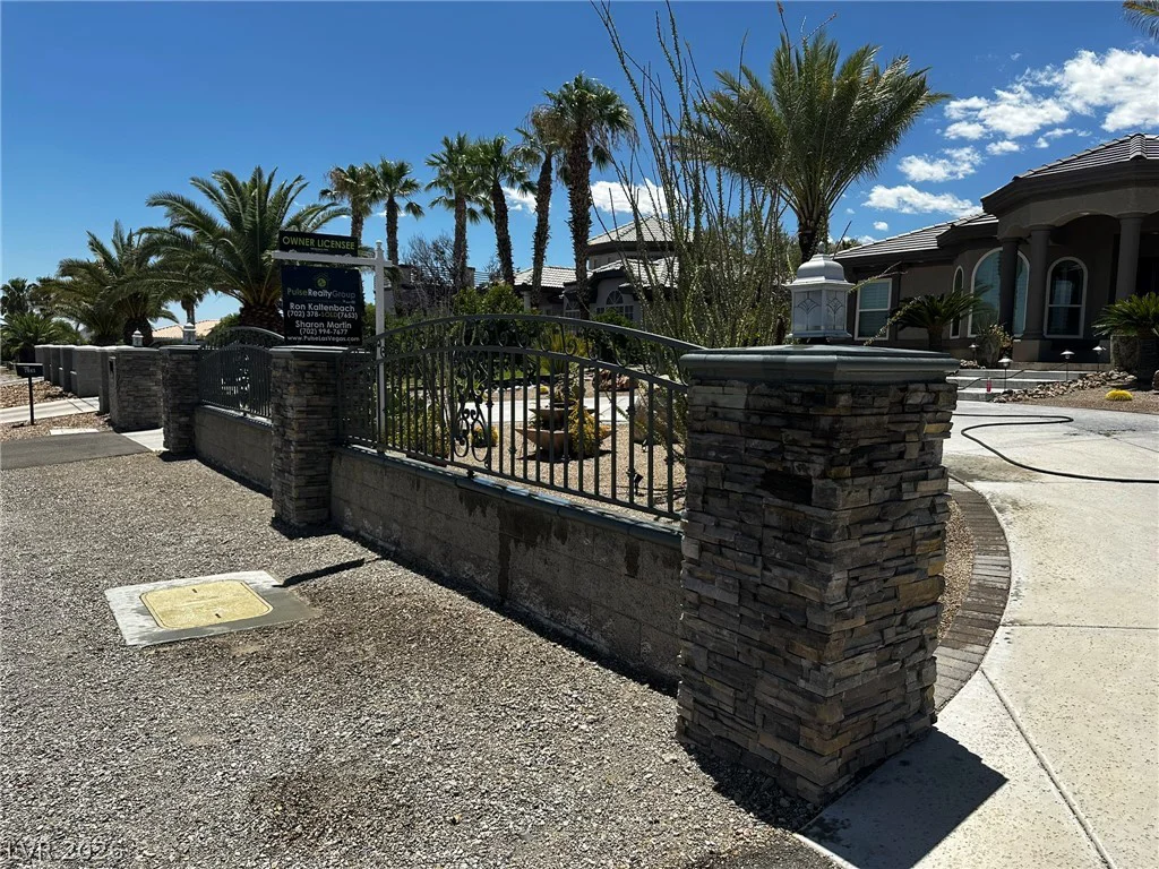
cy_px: 434
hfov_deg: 71.6
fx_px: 804
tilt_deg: -4.0
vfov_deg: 56.8
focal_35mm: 24
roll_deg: -1.3
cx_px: 580
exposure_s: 1/5000
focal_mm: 6.86
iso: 80
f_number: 1.78
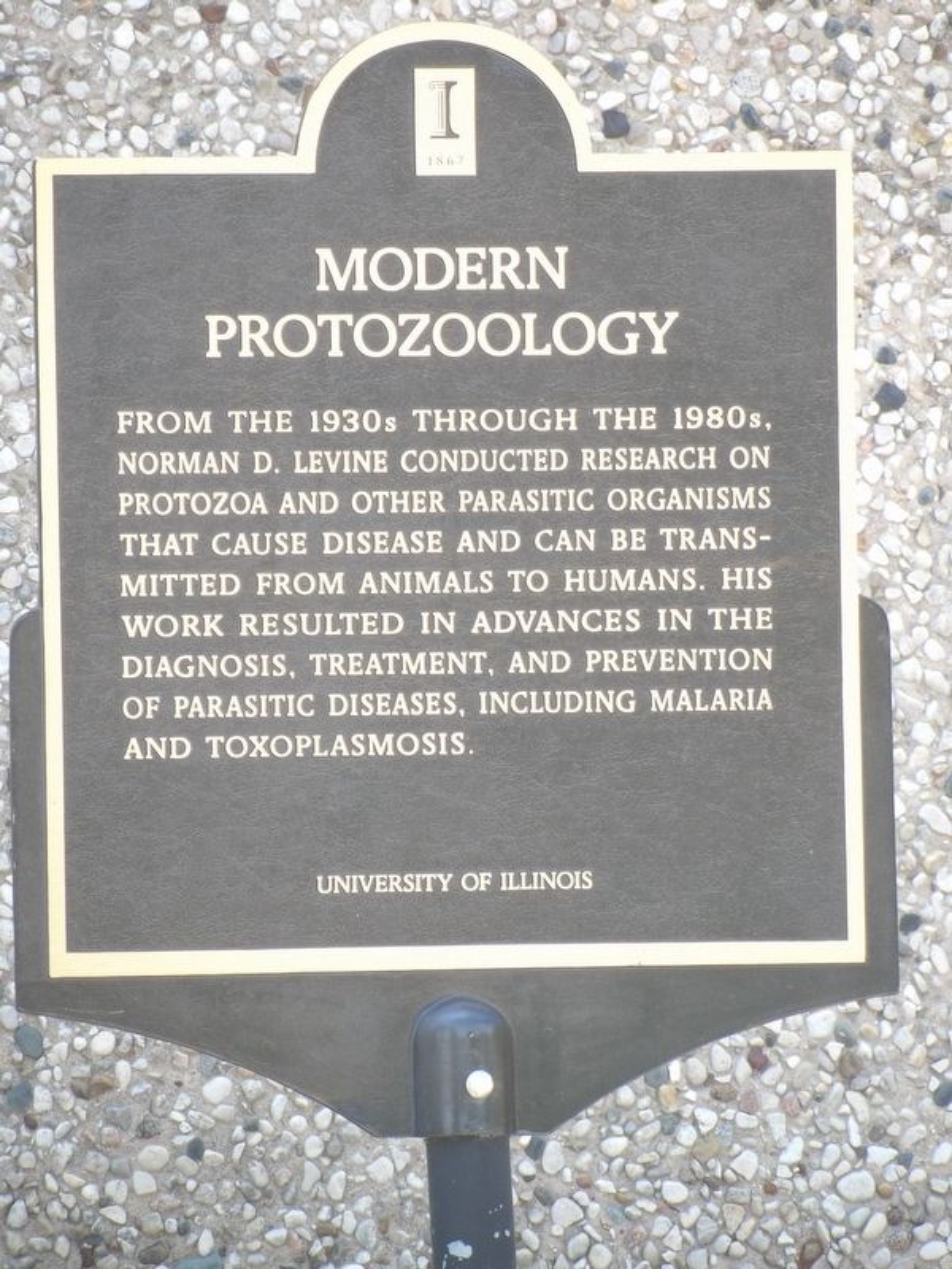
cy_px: 634
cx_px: 476
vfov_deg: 3.3
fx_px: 22148
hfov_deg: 2.5
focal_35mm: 604
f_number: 4.2
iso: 196
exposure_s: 1/100
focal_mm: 108.3
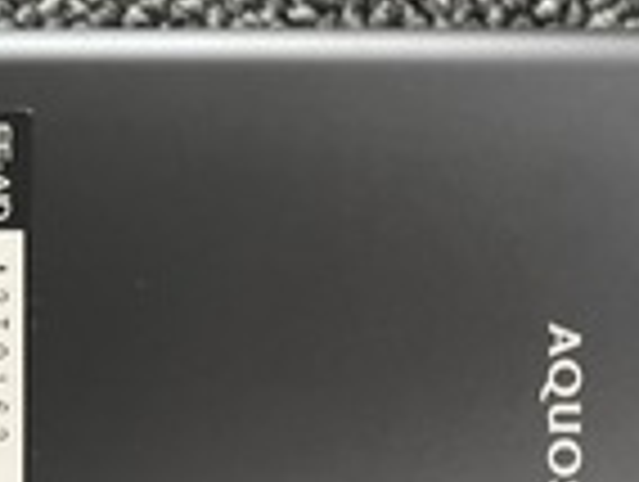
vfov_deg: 19.8
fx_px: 1350
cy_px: 441
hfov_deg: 25.8
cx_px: 567
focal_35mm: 73
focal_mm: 4.2
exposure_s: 1/27
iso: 500
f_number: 1.6
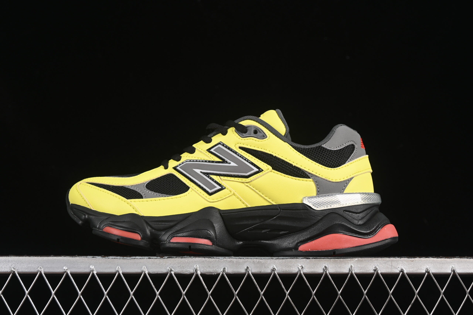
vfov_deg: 18.2
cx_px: 236
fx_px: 985
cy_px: 158
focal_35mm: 75
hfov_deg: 27.0
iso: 160
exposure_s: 1/60
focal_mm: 50
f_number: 7.1
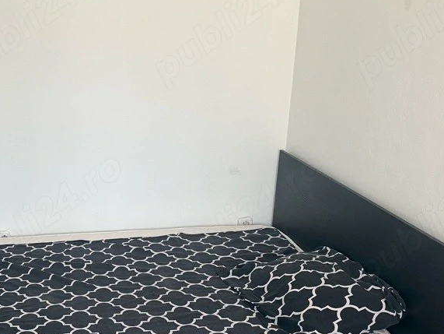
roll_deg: +2.0
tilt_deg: -20.6
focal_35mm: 42
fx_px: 539
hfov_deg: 42.7
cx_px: 89
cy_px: 227
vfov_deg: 34.0
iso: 200
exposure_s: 1/121
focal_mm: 6.76
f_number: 1.78
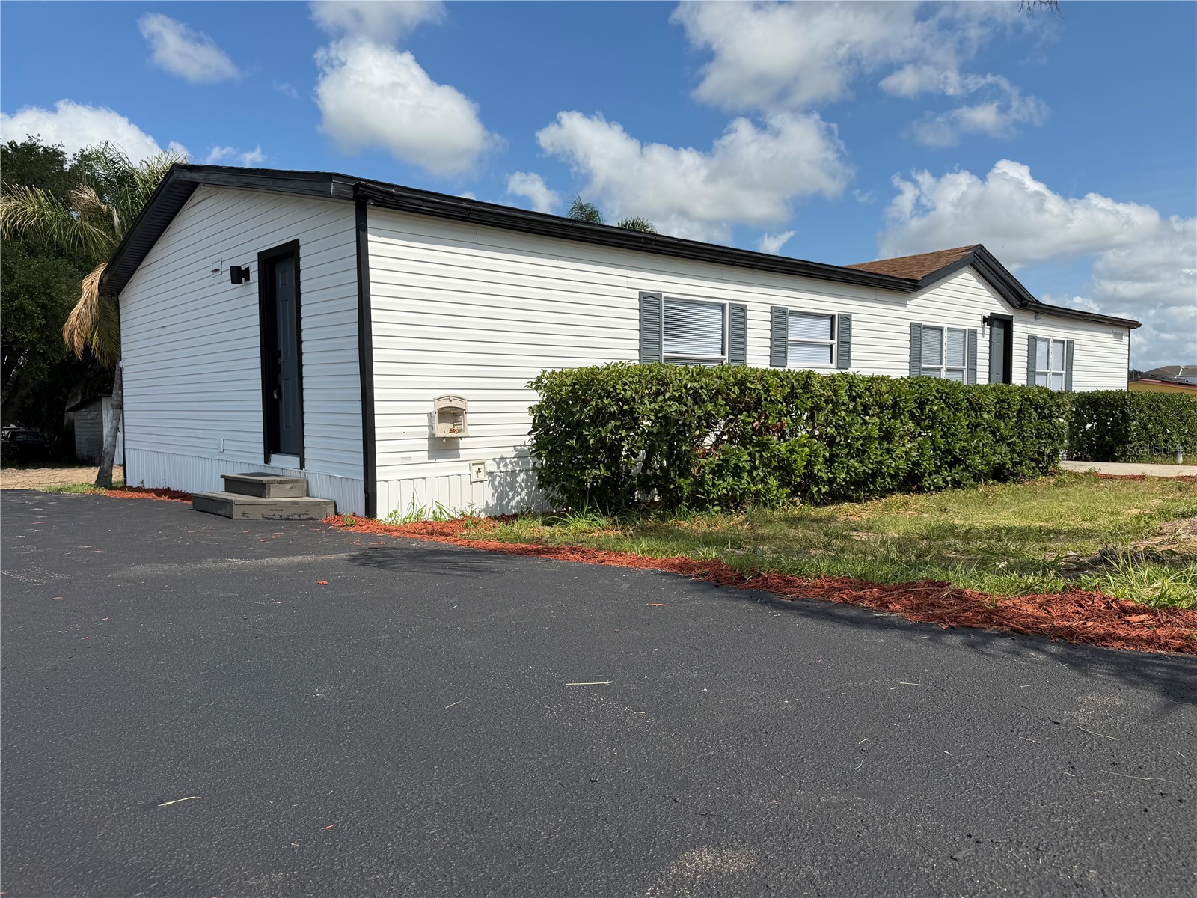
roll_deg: +0.4
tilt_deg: -3.4
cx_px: 598
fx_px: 830
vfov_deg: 56.8
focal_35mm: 24
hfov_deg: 71.6
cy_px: 449
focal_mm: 6.76
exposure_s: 1/6711
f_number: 1.78
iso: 80
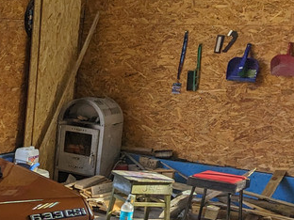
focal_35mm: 82
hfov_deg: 20.1
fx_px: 696
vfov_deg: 17.8
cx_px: -162
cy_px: 191
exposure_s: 1/369
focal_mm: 6.81
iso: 34
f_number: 1.85
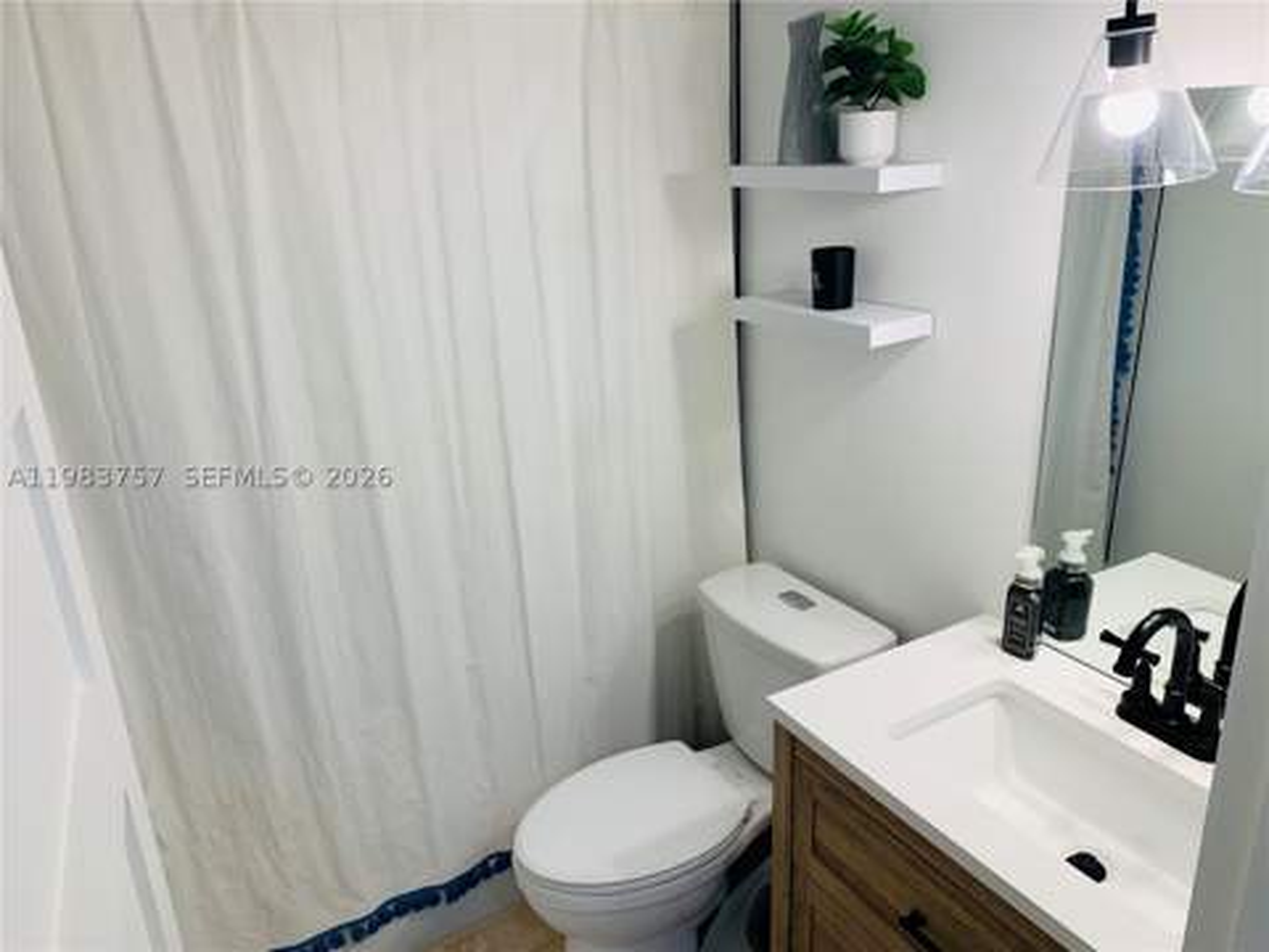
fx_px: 953
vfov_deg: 53.1
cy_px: 476
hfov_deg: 67.3
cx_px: 634
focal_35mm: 26
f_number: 1.8
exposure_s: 1/120
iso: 64
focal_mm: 4.25
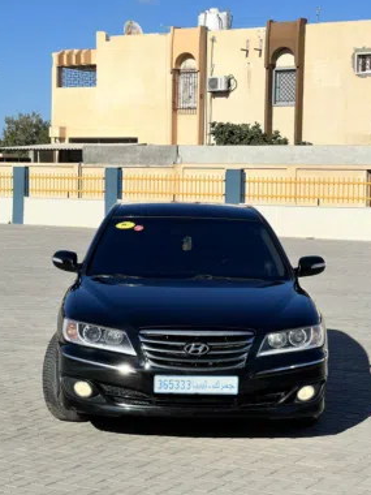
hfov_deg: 18.2
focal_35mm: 81
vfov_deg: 24.1
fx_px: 1157
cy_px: 255
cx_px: 189
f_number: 2.8
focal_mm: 9
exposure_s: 1/1647
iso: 32
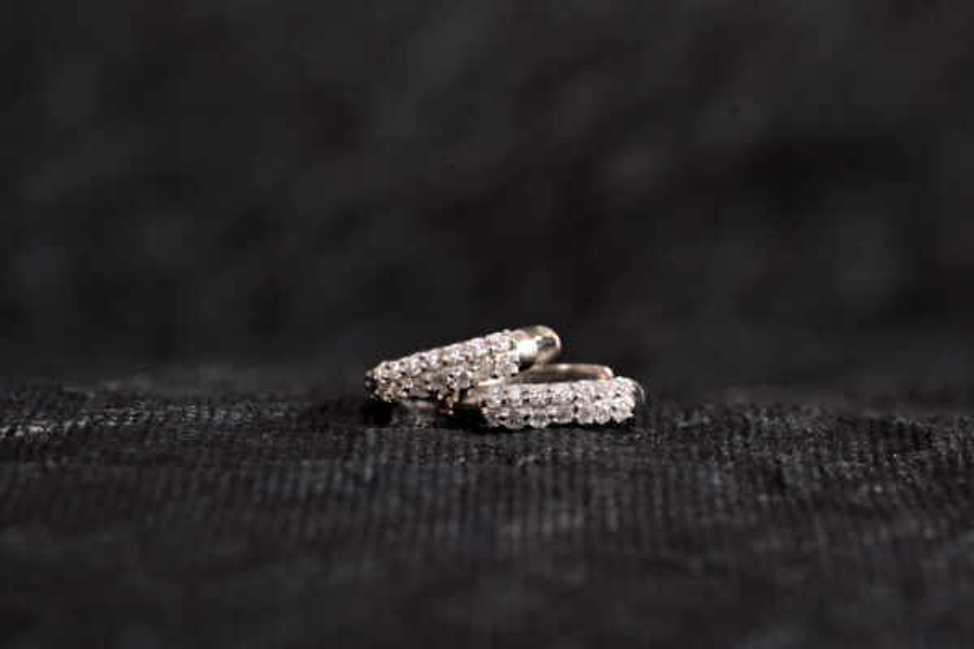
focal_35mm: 120
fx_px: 3246
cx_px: 487
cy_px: 324
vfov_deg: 11.4
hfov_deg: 17.1
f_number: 13
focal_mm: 120
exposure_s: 1/160
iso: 125
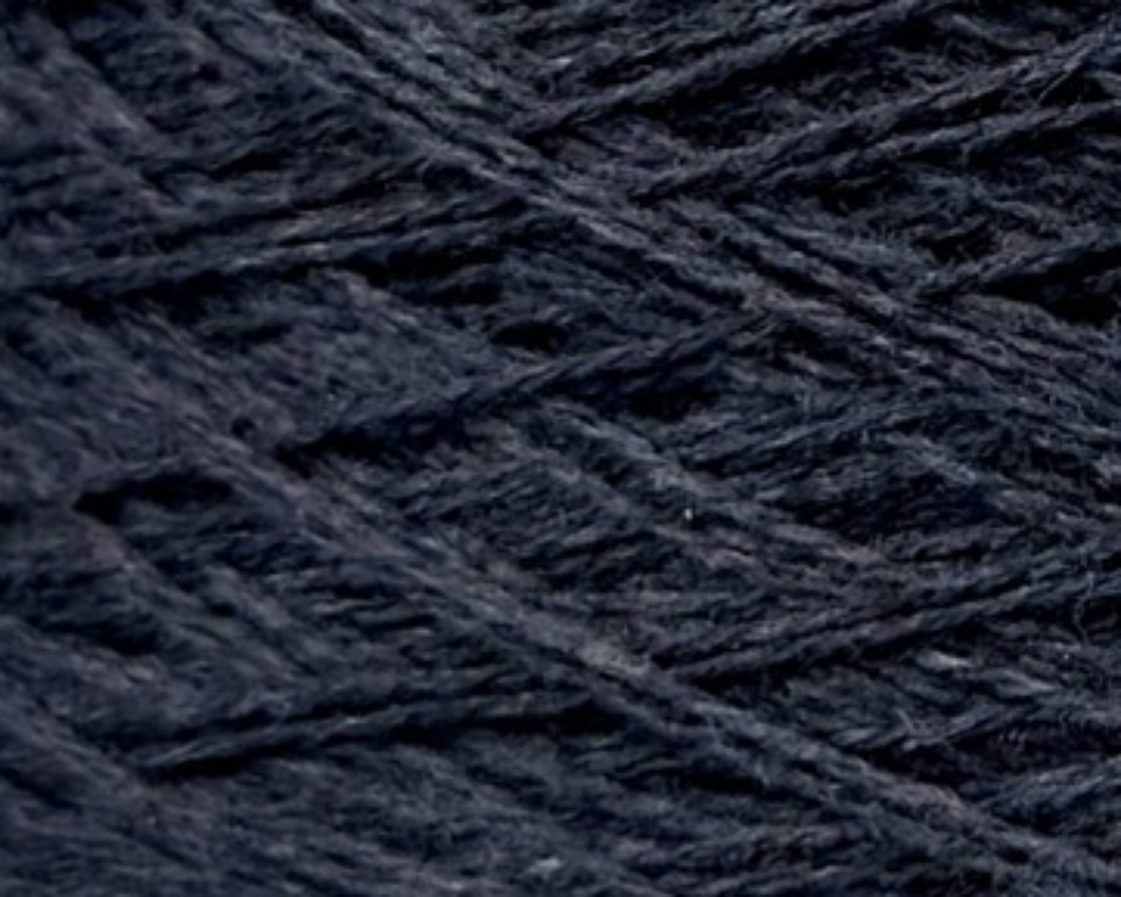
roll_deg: -0.4
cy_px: -1338
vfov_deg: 10.0
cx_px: 1969
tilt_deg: -5.8
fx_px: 4414
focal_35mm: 133
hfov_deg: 13.2
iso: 64
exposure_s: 1/420
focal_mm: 6.76
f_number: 1.78
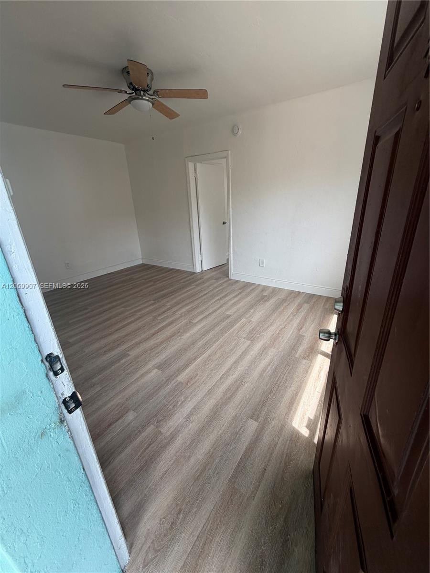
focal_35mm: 14
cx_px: 215
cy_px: 286
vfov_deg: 102.1
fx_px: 232
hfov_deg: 85.7
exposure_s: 1/121
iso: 50
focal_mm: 2.22
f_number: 2.2
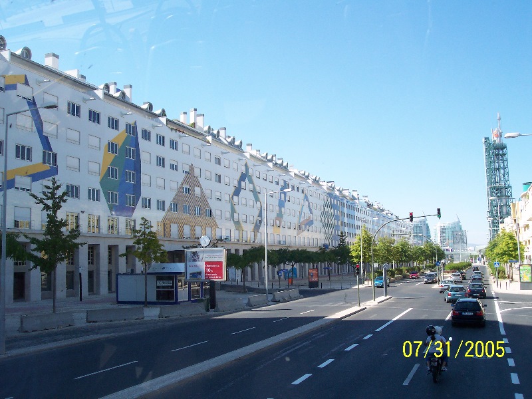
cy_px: 200
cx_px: 266
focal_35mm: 38
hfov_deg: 49.0
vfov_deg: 37.7
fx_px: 584
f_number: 4.8
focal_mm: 8
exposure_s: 1/350
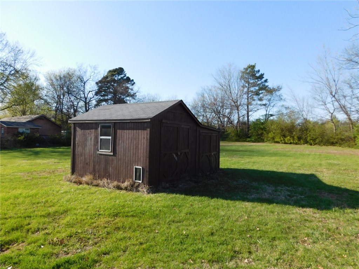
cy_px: 134
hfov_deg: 73.9
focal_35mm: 23
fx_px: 239
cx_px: 180
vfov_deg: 58.9
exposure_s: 1/1000
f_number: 3
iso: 125
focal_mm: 4
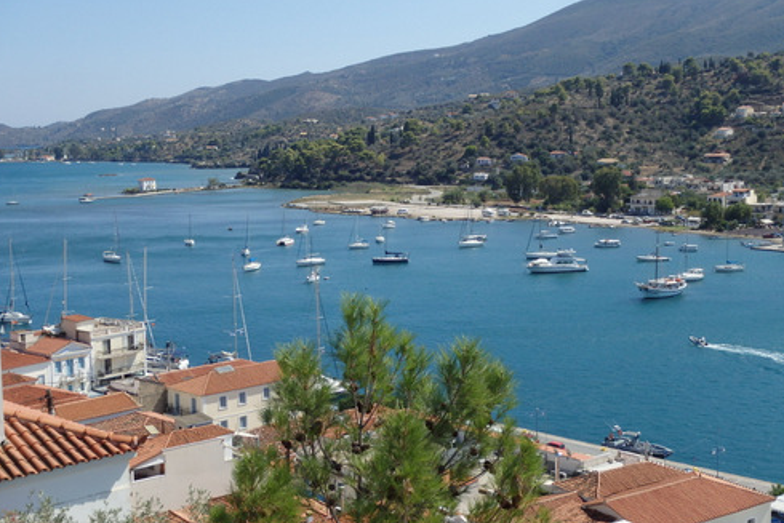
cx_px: 389
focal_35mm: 52
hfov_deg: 38.2
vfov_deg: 26.0
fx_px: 1133
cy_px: 239
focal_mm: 8.8
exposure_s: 1/100
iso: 160
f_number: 14
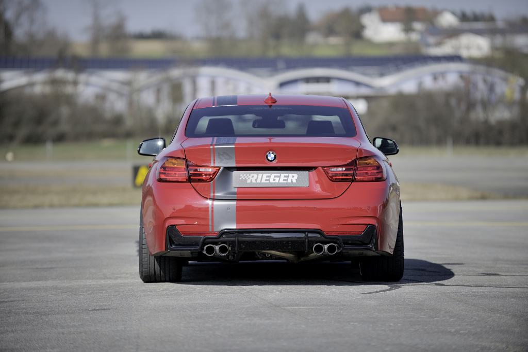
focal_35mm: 200
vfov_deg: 6.9
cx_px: 264
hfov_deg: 10.3
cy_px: 176
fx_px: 2934
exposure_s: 1/4000
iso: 250
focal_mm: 200
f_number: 2.8
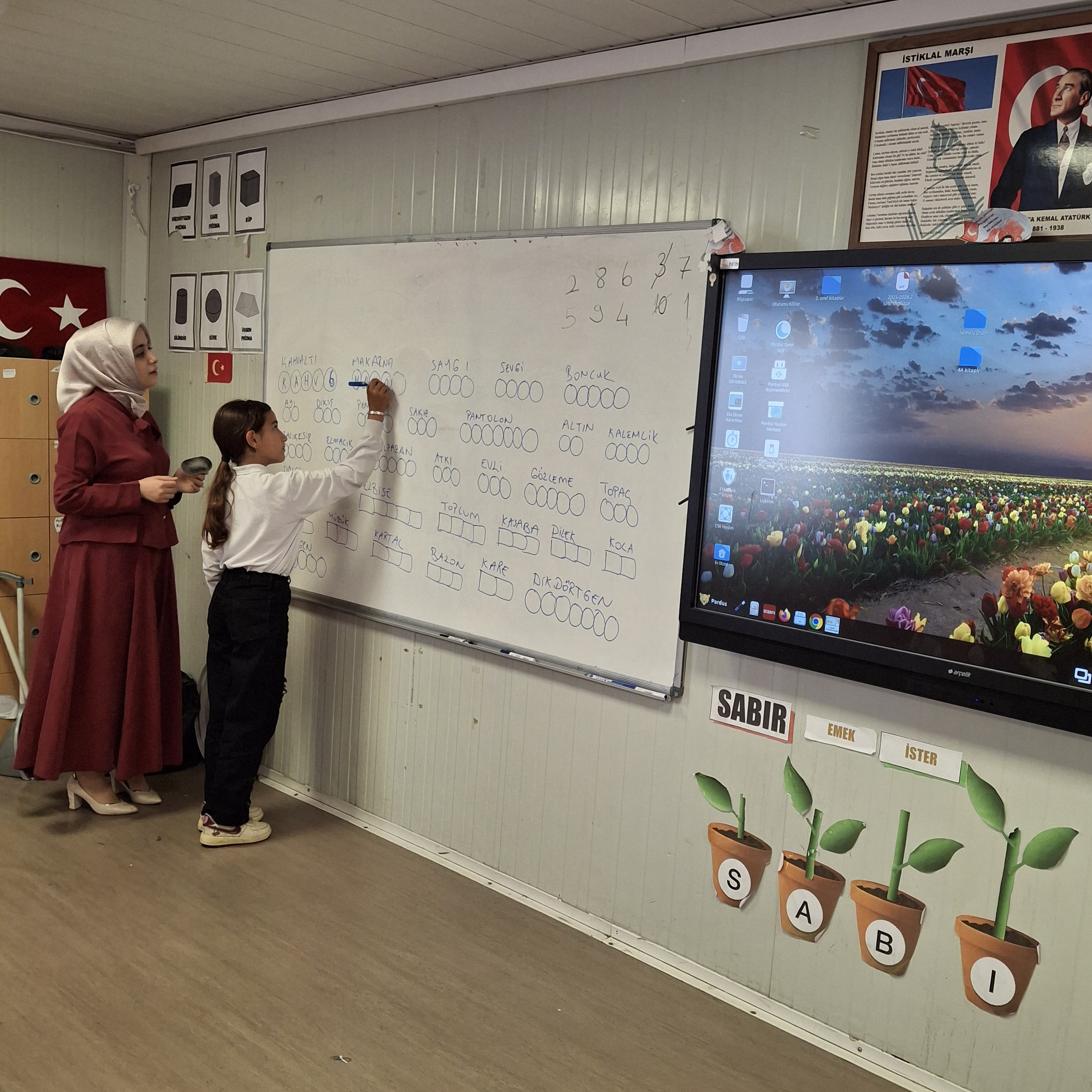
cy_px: 607
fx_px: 1213
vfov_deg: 48.4
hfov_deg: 48.4
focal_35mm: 34
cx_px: 609
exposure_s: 1/100
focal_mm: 4.69
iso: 125
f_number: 1.8
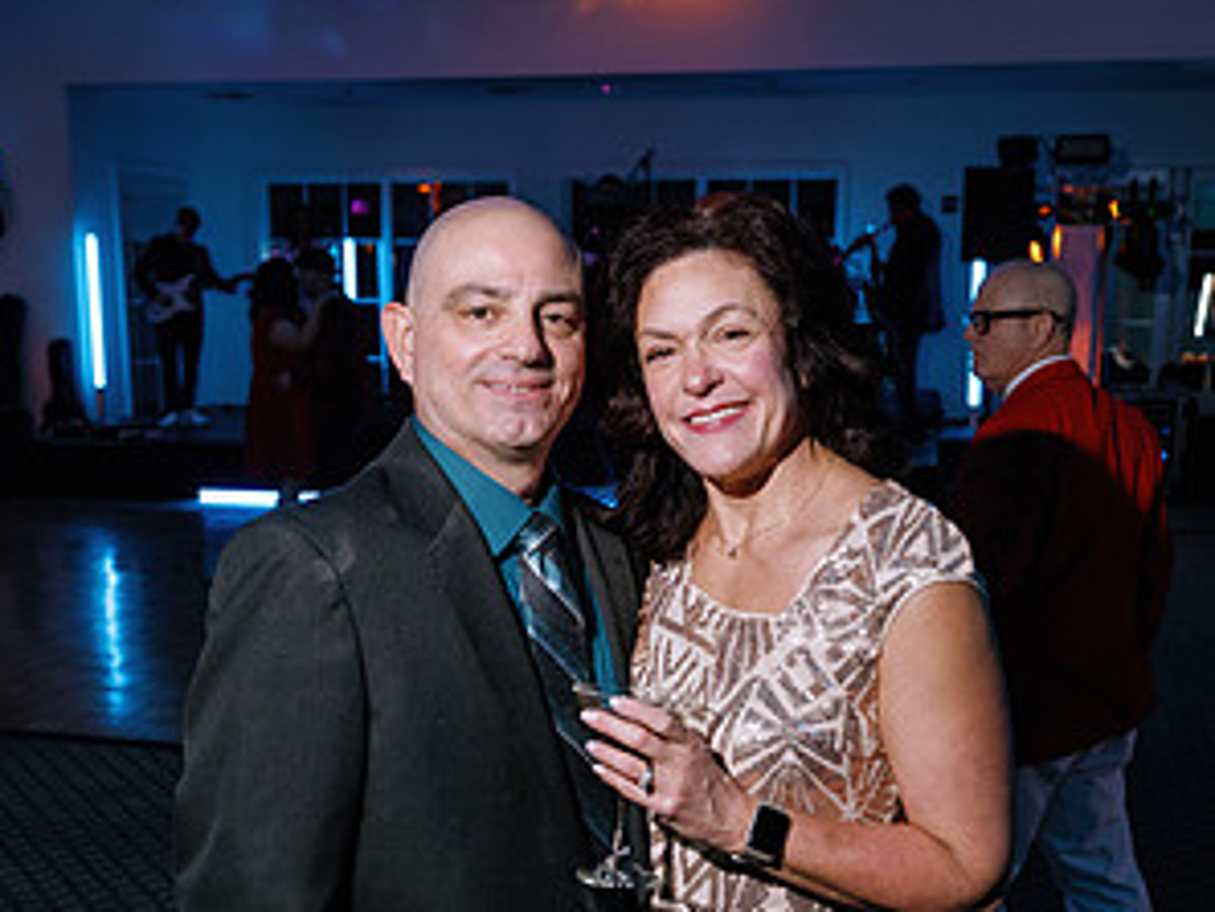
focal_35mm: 51
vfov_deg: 28.1
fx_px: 1791
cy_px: 695
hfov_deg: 37.5
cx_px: 605
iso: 800
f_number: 4
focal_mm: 35
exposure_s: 1/100
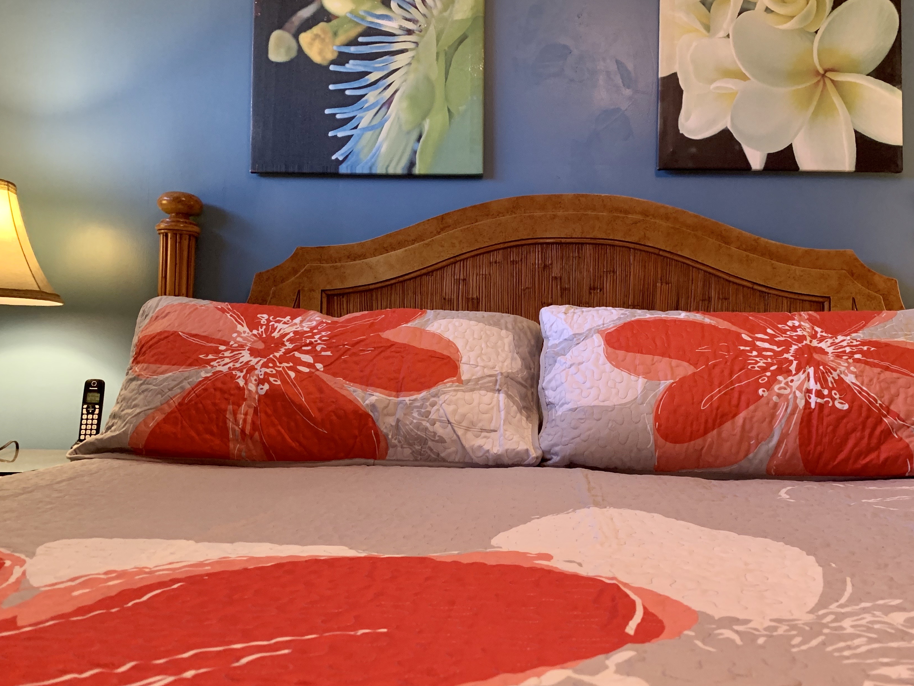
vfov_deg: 44.2
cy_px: 333
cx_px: 506
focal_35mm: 32
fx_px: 845
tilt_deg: +3.8
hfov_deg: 56.7
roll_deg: -1.0
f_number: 1.8
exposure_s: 1/40
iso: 320
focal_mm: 4.25
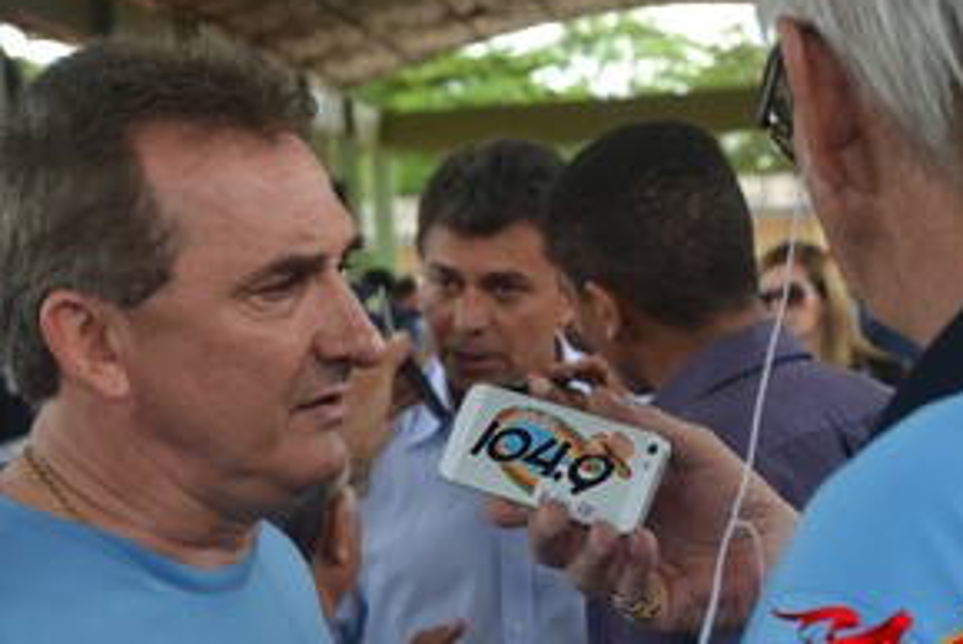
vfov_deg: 14.7
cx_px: 478
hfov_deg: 21.9
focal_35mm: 93
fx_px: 2490
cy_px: 319
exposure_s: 1/125
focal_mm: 40
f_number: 5.6
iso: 180
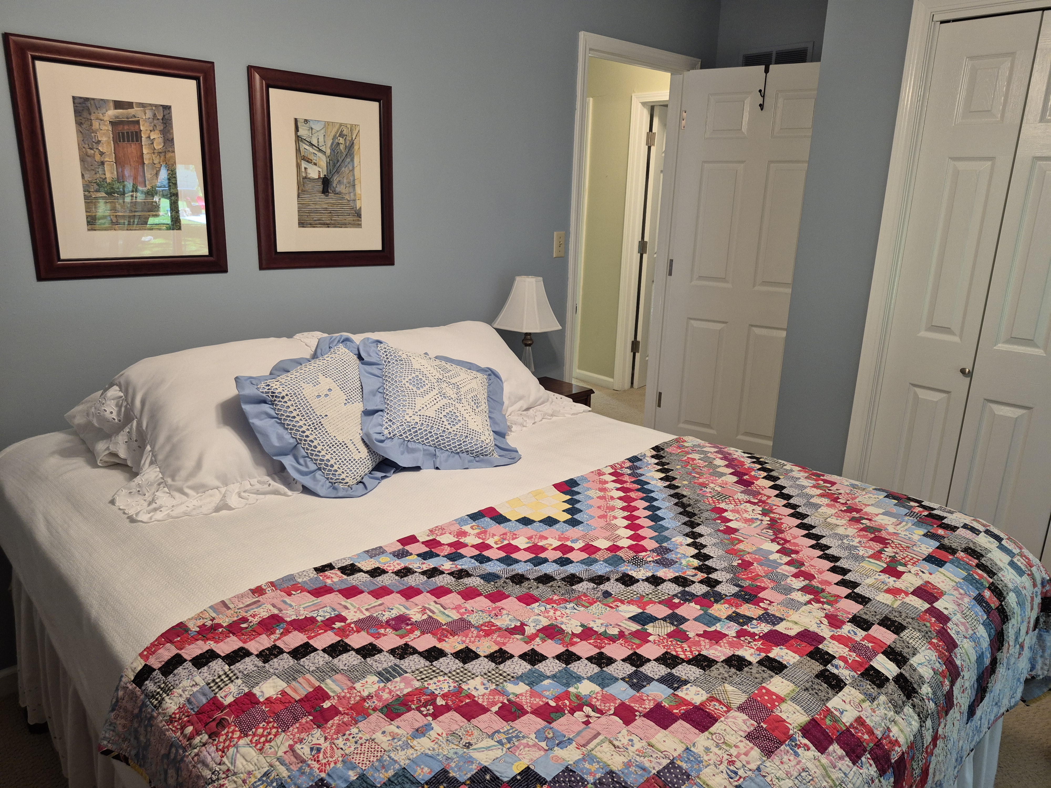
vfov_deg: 58.9
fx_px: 698
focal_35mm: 23
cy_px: 394
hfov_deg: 73.9
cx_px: 526
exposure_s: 1/120
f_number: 1.8
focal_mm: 5.4
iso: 250
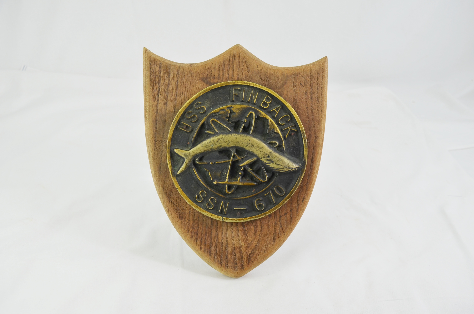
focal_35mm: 36
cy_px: 157
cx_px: 237
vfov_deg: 36.7
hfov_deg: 53.2
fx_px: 473
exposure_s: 1/125
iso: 280
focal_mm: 24
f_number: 5.6
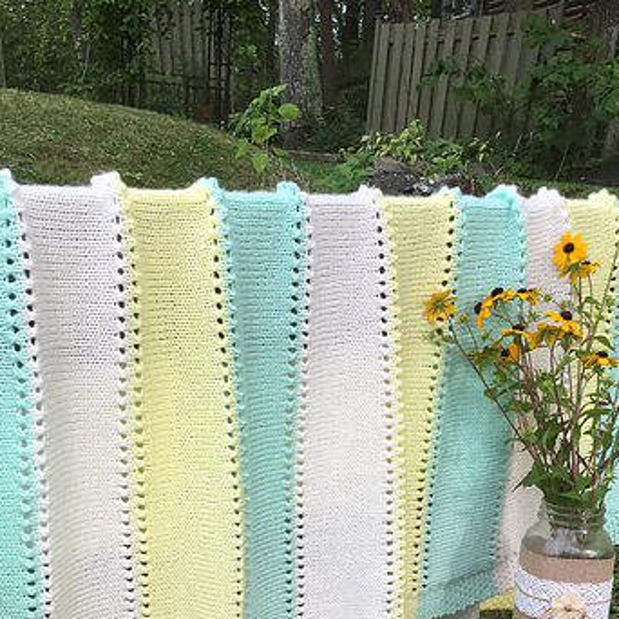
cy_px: 565
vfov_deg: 33.4
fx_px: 971
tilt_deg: -17.9
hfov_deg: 35.4
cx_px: 299
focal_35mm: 48
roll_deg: +0.8
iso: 25
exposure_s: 1/262
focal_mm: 4.15
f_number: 2.2
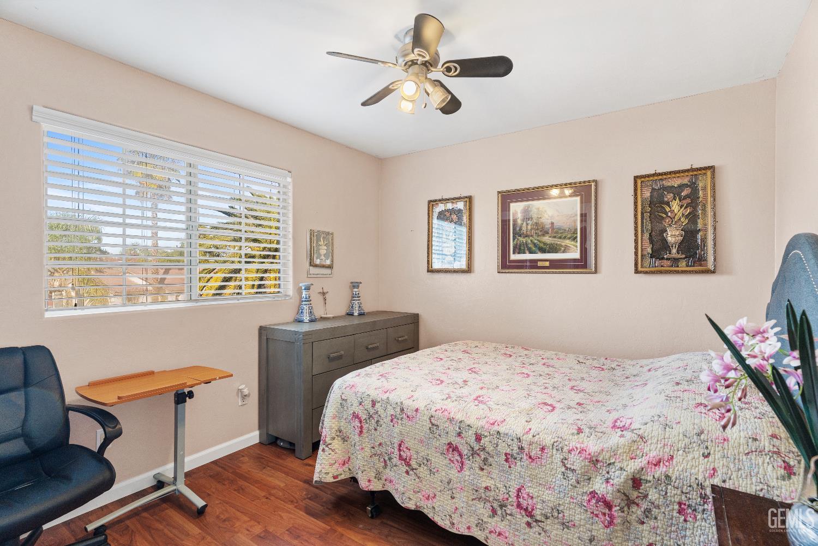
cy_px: 273
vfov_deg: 70.4
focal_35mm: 17
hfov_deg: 93.3
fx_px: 386
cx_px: 409
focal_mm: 17
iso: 400
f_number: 5.6
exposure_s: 1/2.5
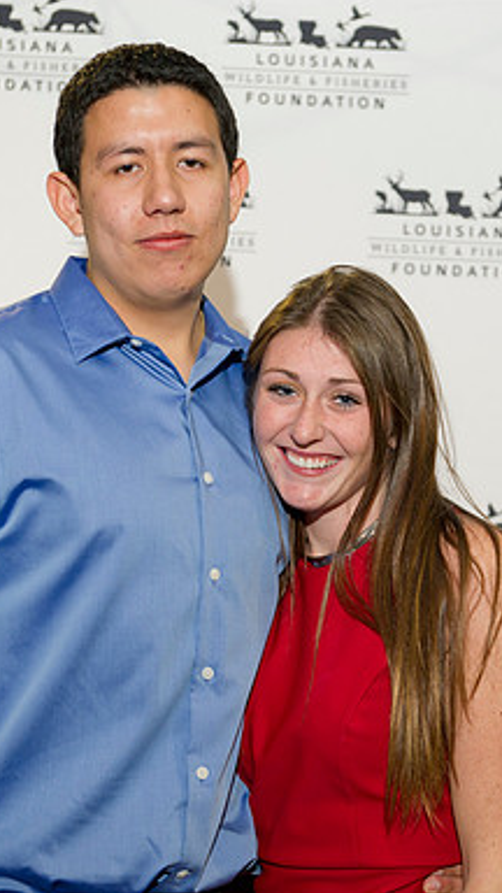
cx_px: 325
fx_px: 2059
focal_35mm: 87
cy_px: 446
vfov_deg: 24.5
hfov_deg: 13.9
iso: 800
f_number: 3.5
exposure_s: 1/125
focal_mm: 55
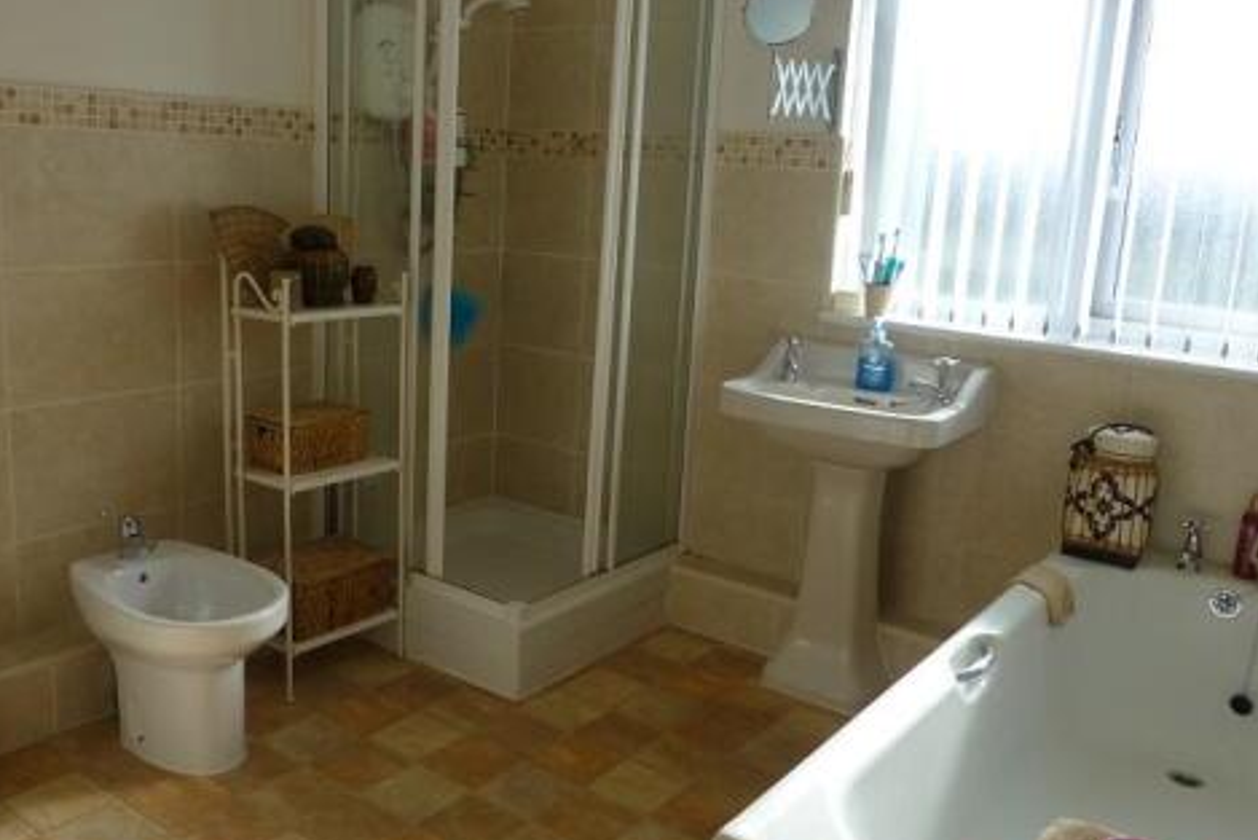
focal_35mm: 31
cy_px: 393
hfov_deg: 60.2
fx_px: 1084
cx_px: 583
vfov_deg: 42.3
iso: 100
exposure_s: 1/125
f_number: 4
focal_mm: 4.3
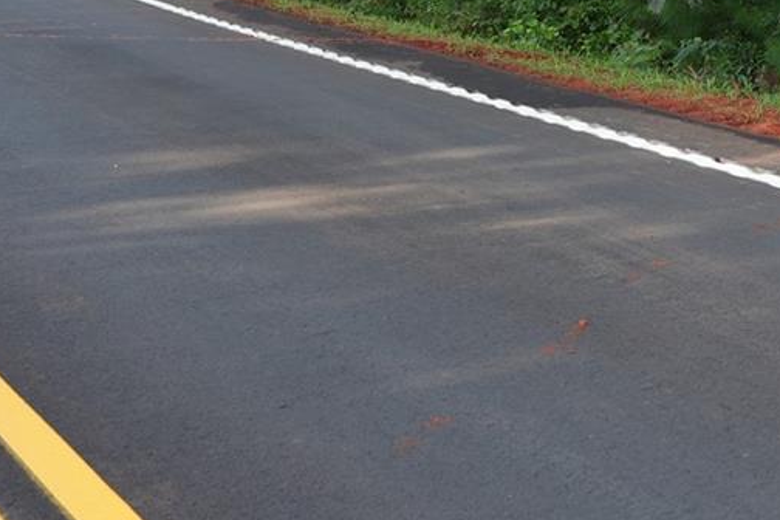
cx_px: 1272
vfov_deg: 18.9
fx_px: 1408
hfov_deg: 22.8
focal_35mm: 65
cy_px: -207
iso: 100
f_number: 4
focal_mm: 16
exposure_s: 1/60
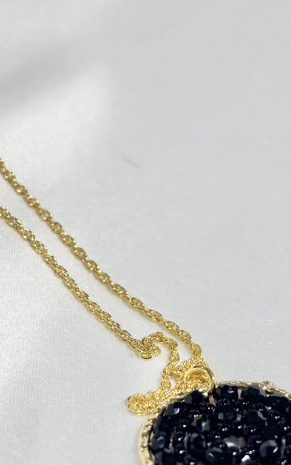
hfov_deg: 18.1
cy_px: 278
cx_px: 146
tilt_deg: -29.0
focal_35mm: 72
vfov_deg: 28.5
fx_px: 914
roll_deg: +4.9
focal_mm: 5.96
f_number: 1.6
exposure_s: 1/261
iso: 32
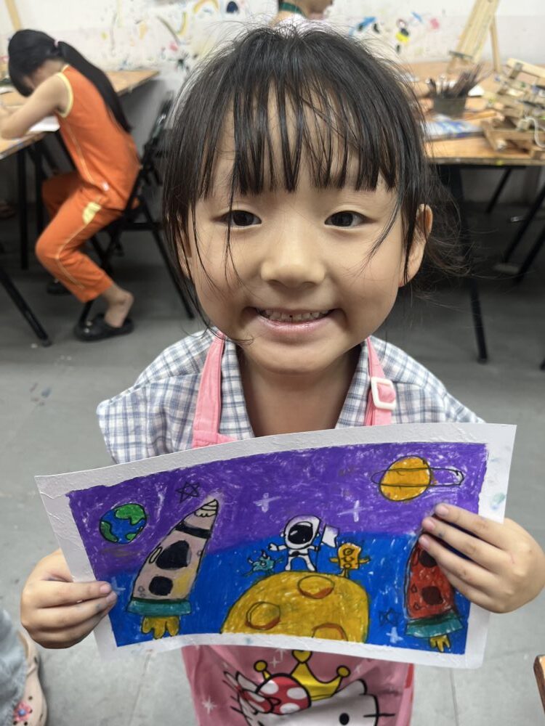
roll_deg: +4.2
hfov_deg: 53.1
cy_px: 363
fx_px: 546
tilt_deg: -36.0
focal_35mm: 26
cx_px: 272
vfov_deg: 67.3
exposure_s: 1/100
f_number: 1.6
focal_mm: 5.1
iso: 80
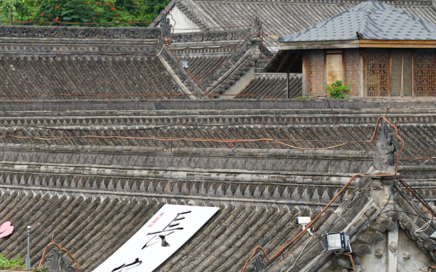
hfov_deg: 9.8
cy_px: 358
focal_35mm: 213
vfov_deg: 6.1
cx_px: 157
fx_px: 2531
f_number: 5
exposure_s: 1/250
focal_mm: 105
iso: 100
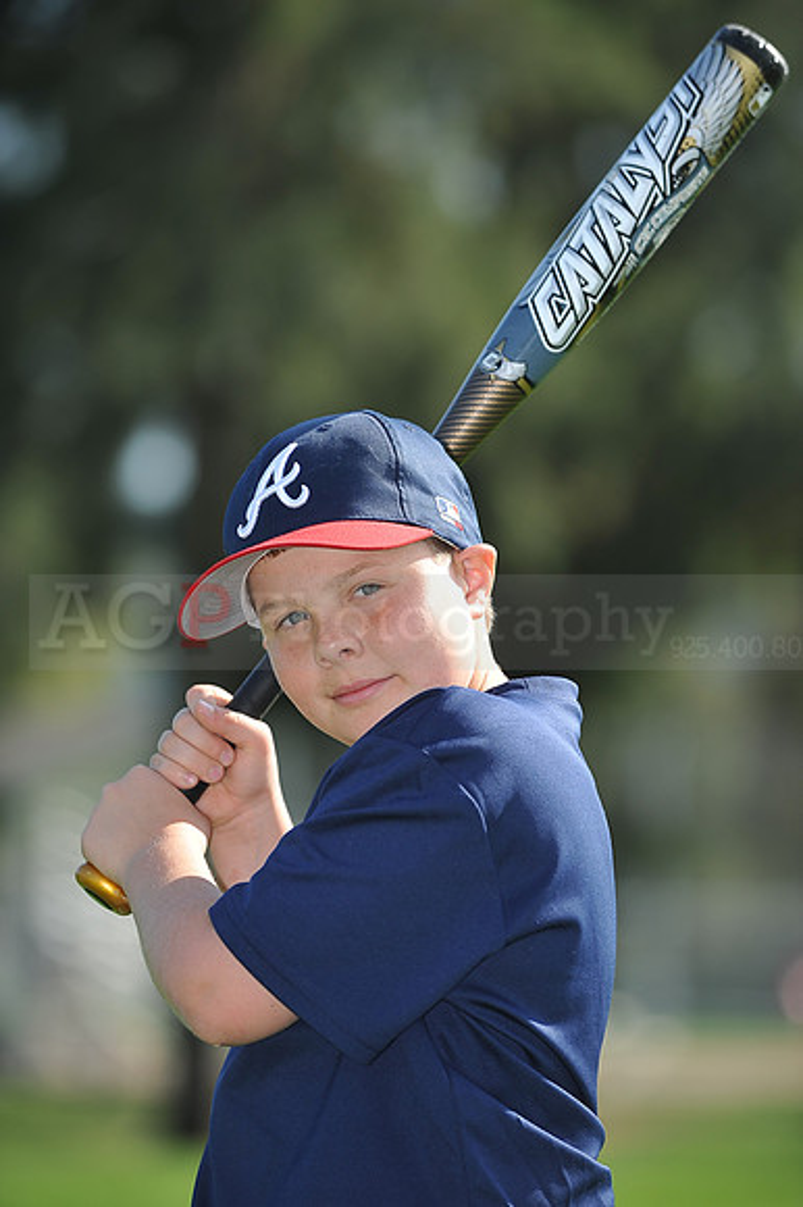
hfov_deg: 6.9
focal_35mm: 200
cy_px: 604
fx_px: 6699
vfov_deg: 10.3
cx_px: 402
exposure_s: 1/800
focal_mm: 200
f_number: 4.5
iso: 200
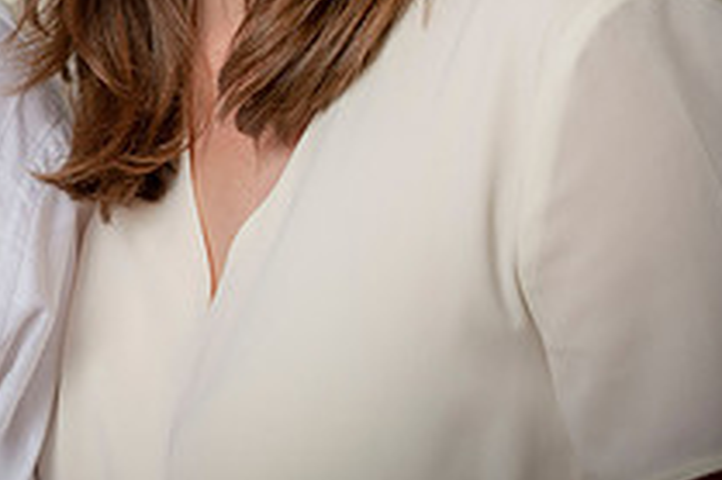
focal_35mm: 283
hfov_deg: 7.2
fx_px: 5671
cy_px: -121
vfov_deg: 4.8
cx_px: -169
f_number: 5.6
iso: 250
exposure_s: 1/200
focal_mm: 102
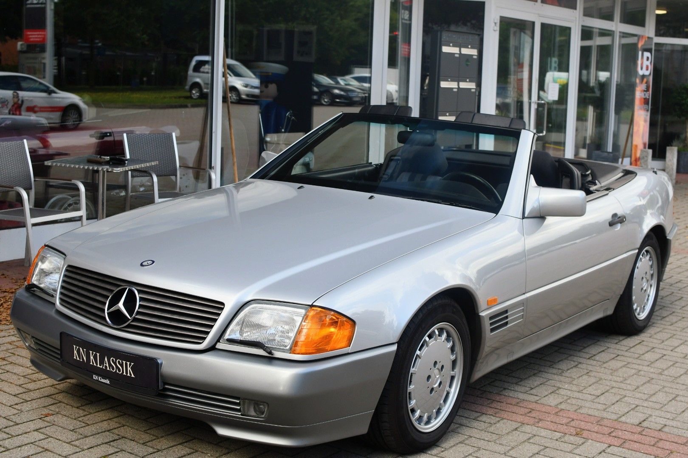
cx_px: 344
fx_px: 994
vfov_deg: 26.0
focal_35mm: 52
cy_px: 229
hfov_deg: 38.2
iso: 250
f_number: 5.6
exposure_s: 1/250
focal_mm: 35
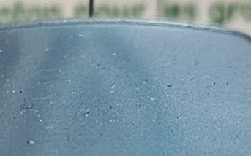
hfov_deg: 10.8
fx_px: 1299
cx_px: -78
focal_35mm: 190
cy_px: 260
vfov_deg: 6.8
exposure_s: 1/100
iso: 160
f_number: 1.8
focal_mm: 5
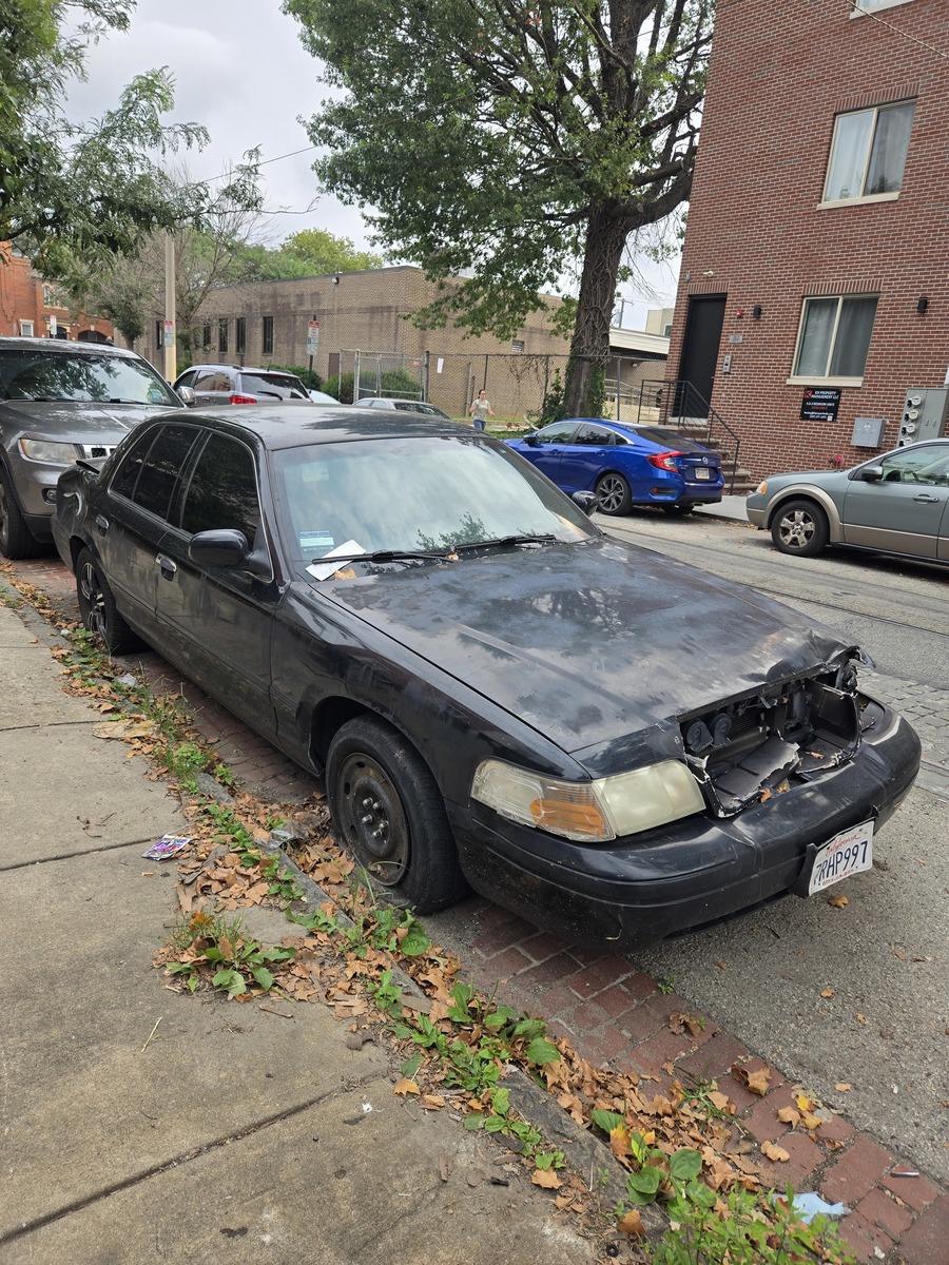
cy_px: 632
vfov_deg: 73.9
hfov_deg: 58.9
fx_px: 841
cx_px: 474
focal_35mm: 23
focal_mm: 5.4
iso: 25
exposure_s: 1/643
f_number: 1.8
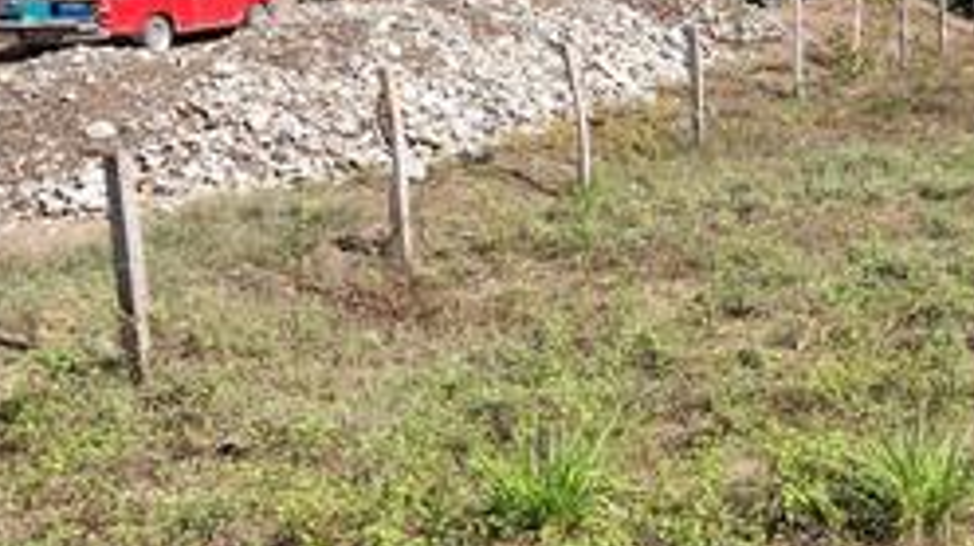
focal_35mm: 108
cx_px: 1473
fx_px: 2787
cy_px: 96
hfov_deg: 17.7
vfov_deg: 11.1
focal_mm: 8.67
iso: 200
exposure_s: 1/90
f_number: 1.8
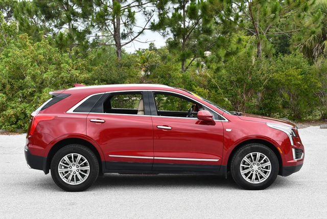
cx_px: 164
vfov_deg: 22.7
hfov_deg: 33.4
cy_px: 110
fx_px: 545
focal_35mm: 60
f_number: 7.1
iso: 200
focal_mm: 30
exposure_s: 1/250
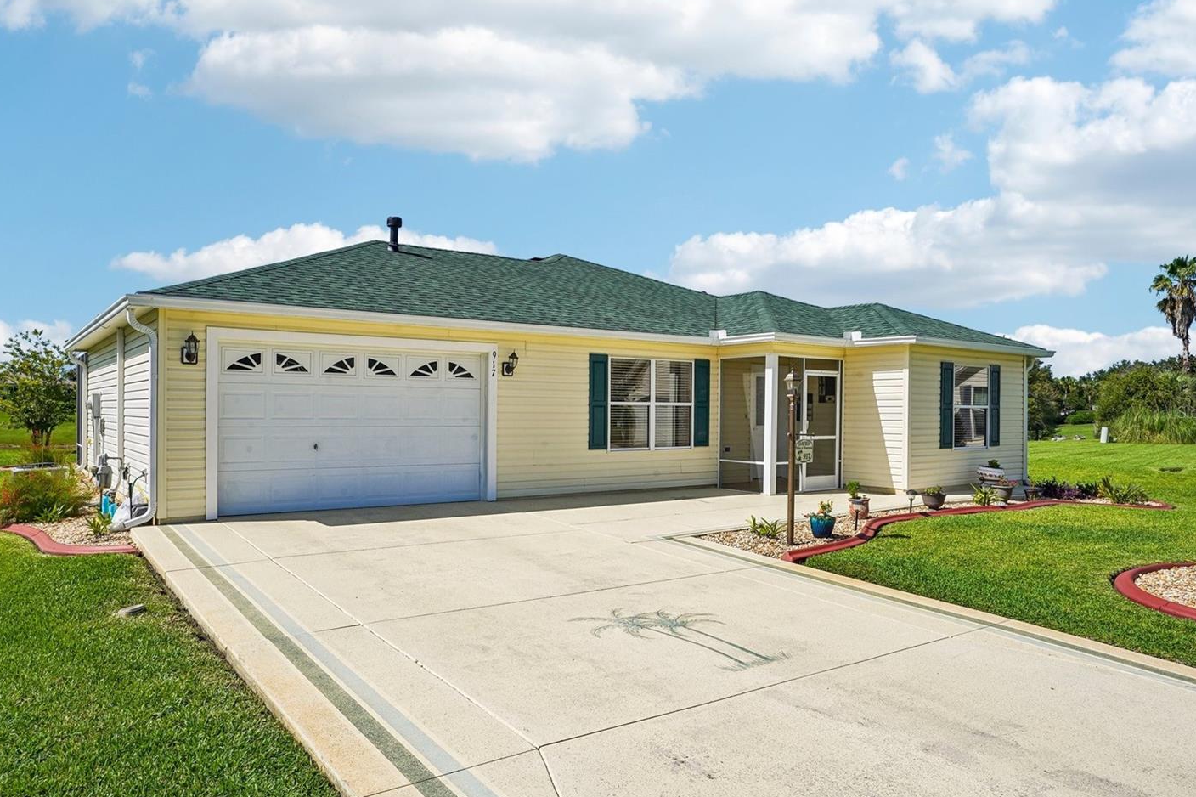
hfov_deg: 71.5
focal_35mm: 25
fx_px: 830
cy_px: 412
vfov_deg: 51.3
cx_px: 573
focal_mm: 22
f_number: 18
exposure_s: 1/100
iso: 100
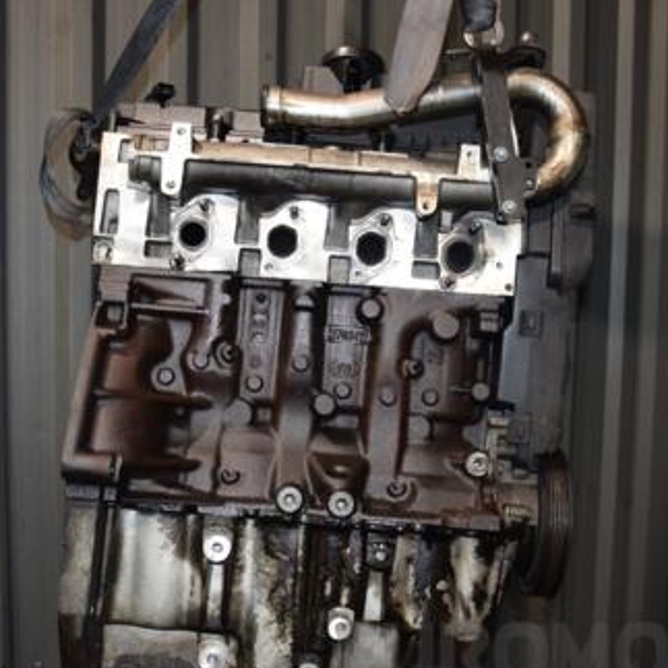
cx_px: 298
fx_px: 1087
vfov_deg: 34.1
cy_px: 378
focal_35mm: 50
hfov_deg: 34.1
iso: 800
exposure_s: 1/60
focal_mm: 21
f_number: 5
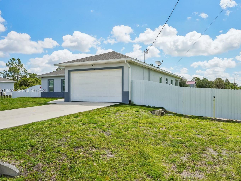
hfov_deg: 64.1
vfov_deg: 50.4
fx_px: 192
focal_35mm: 28
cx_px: 133
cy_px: 91
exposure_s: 1/1600
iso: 400
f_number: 8
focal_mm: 24.5
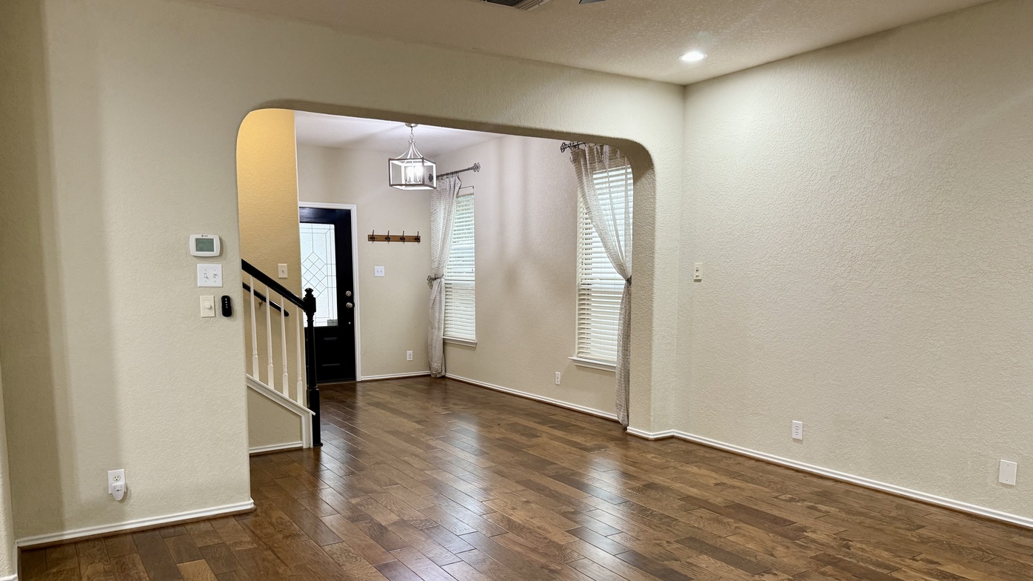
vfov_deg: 42.7
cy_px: 347
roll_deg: -0.2
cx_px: 511
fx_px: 739
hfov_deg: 69.9
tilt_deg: -5.9
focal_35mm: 27
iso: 200
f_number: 1.78
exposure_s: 1/60
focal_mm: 6.76
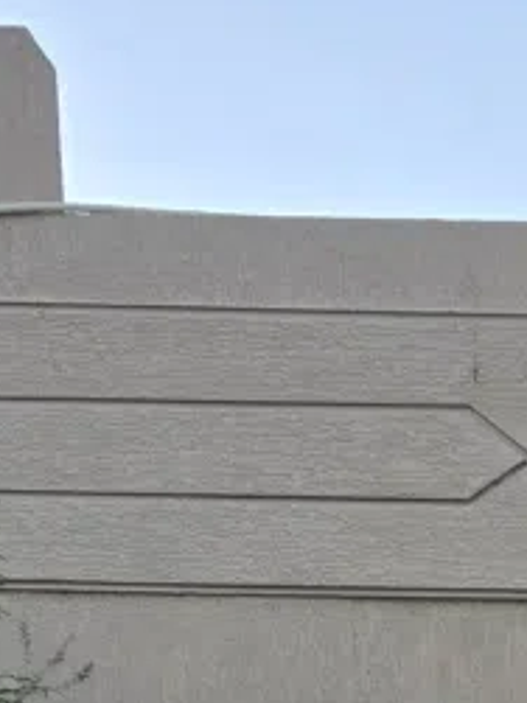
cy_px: 1727
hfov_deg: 10.8
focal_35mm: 125
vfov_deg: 12.3
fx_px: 2540
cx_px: 1076
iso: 80
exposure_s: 1/180
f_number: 1.7
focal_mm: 6.3
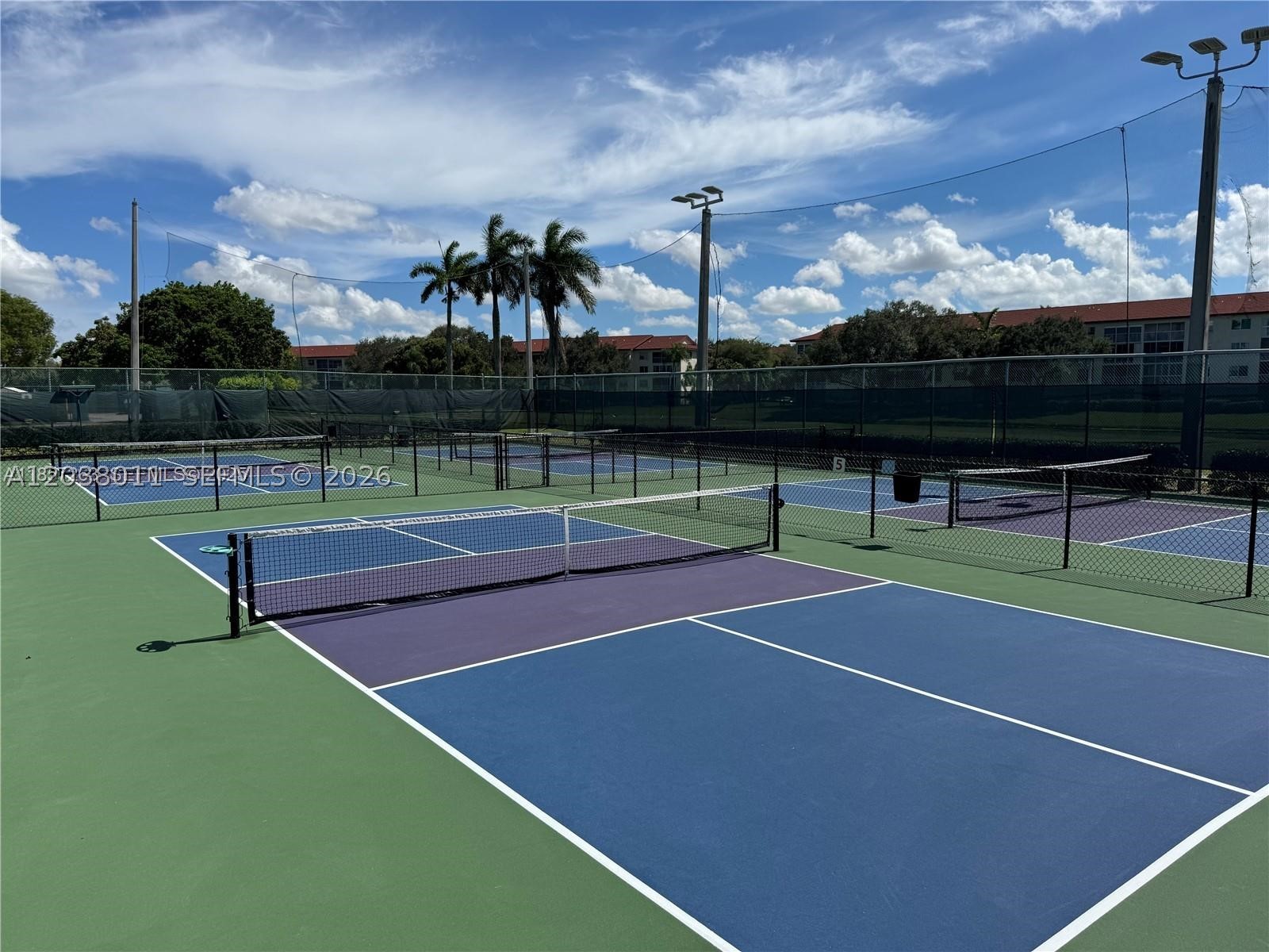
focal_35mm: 24
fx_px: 880
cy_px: 476
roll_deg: -0.1
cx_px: 634
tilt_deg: -6.9
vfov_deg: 56.8
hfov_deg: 71.6
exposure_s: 1/7092
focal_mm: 6.76
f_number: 1.78
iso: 80
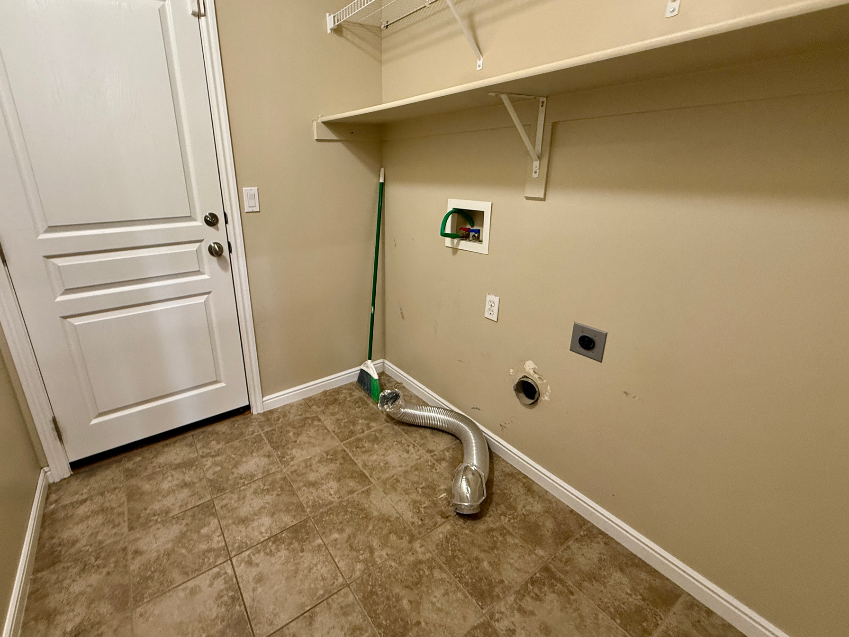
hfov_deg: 94.0
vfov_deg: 77.9
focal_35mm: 16
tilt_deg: -17.6
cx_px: 370
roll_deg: +1.0
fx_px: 392
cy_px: 290
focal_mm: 2.22
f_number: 2.2
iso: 250
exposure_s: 1/60
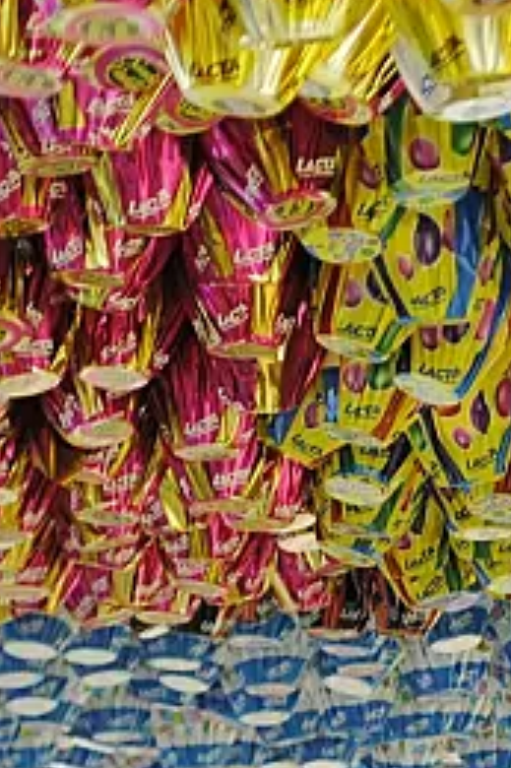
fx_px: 3544
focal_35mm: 166
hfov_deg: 8.2
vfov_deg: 12.4
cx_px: 375
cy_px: 468
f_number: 5.3
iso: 400
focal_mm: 45
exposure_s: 1/6
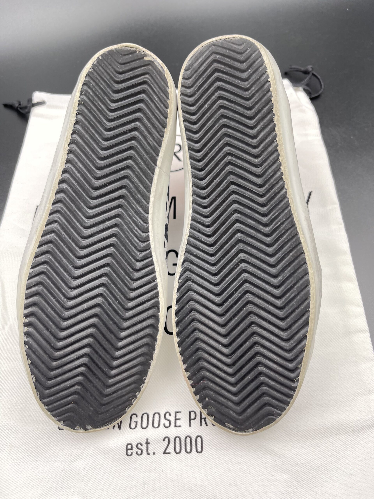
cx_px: 187
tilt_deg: -63.4
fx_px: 375
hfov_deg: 53.1
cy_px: 250
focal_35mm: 26
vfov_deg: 67.3
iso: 50
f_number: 1.6
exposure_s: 1/121
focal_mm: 5.1
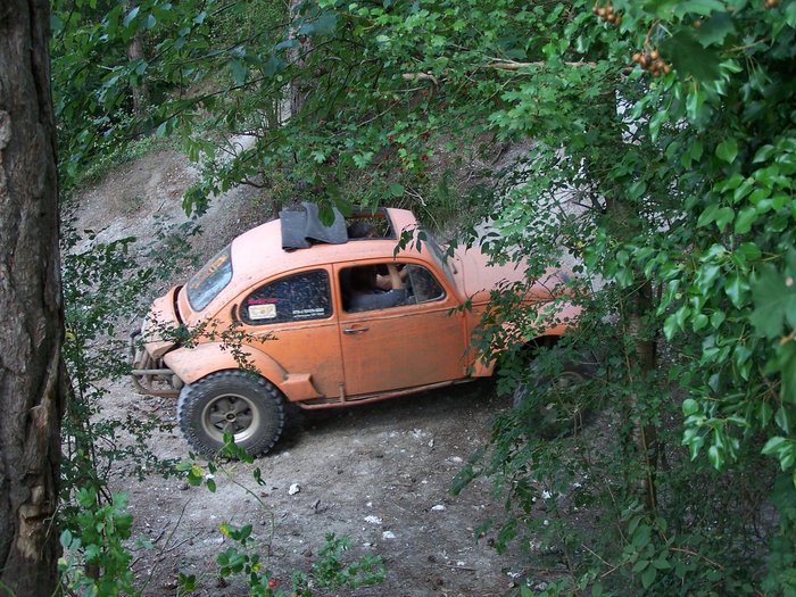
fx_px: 1173
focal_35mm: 51
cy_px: 298
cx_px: 398
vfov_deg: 28.6
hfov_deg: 37.5
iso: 80
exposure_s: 1/80
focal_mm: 8.5
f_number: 3
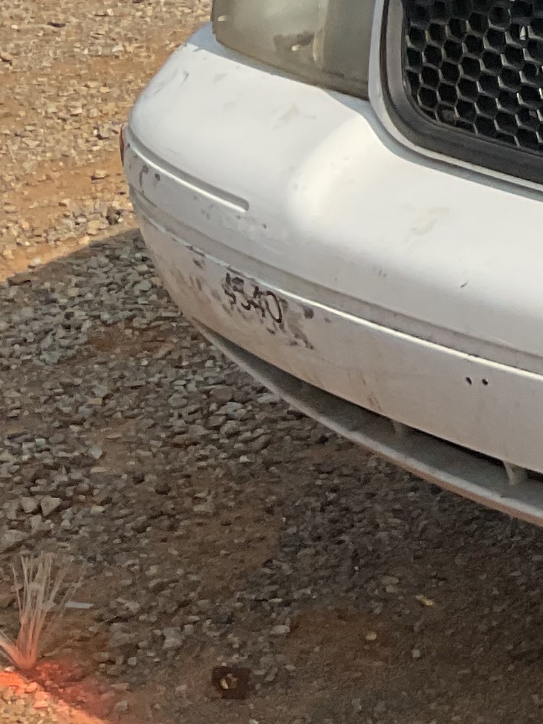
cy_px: -86
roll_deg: -1.5
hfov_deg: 10.1
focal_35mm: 120
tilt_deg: -16.5
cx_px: 1464
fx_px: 2509
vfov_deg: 15.9
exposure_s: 1/3788
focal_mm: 3
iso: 16
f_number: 1.8
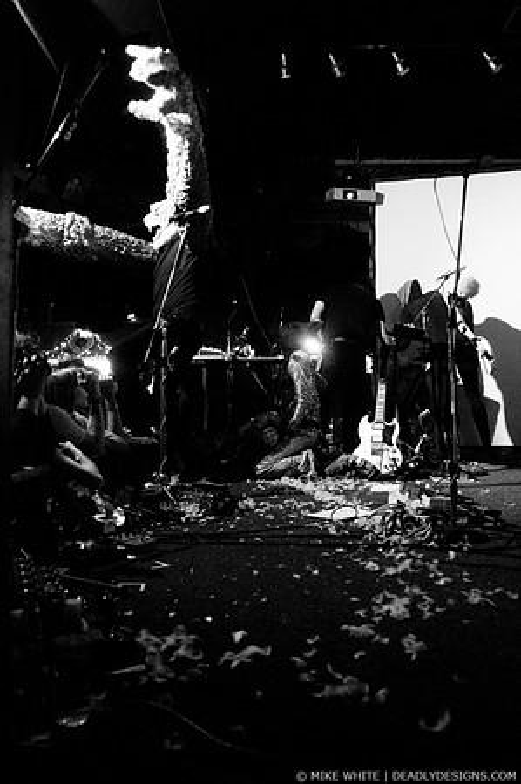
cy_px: 392
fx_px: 653
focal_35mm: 30
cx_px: 260
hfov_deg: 43.5
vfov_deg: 62.0
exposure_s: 1/50
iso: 1250
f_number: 2.8
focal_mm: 20
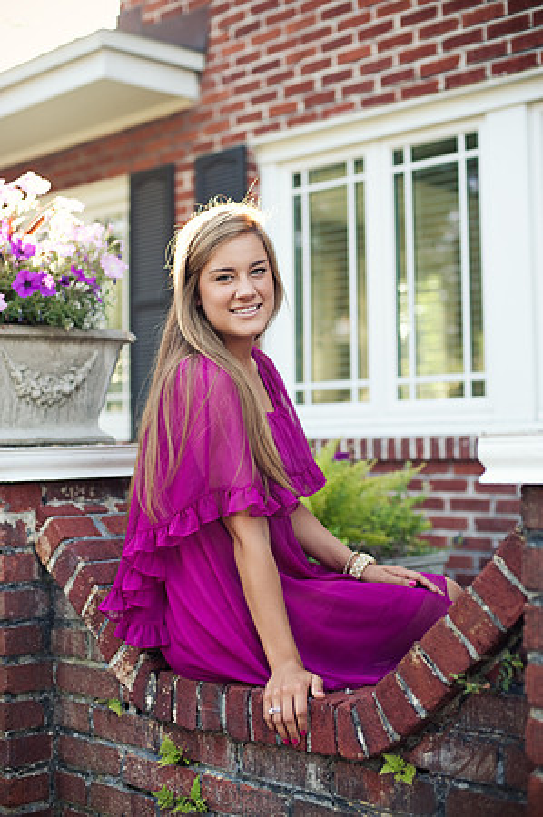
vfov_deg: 39.6
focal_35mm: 50
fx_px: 1134
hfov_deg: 26.9
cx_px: 272
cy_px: 408
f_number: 2.5
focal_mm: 50
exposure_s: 1/320
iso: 250
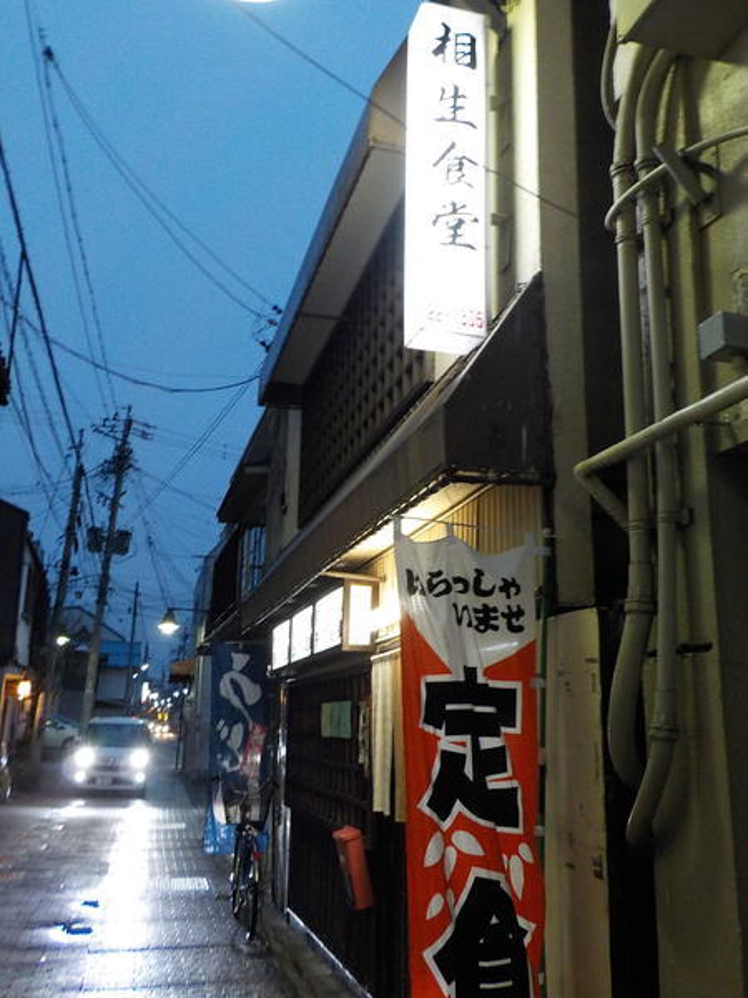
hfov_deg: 46.8
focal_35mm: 30
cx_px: 374
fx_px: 864
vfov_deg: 60.0
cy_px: 499
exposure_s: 1/15
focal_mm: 4.1
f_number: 3.3
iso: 400
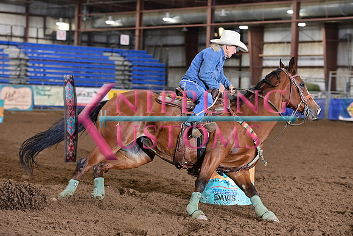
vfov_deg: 12.2
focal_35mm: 112
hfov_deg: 18.3
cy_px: 118
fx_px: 1098
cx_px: 176
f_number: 3.5
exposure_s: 1/250
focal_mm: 112
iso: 1600
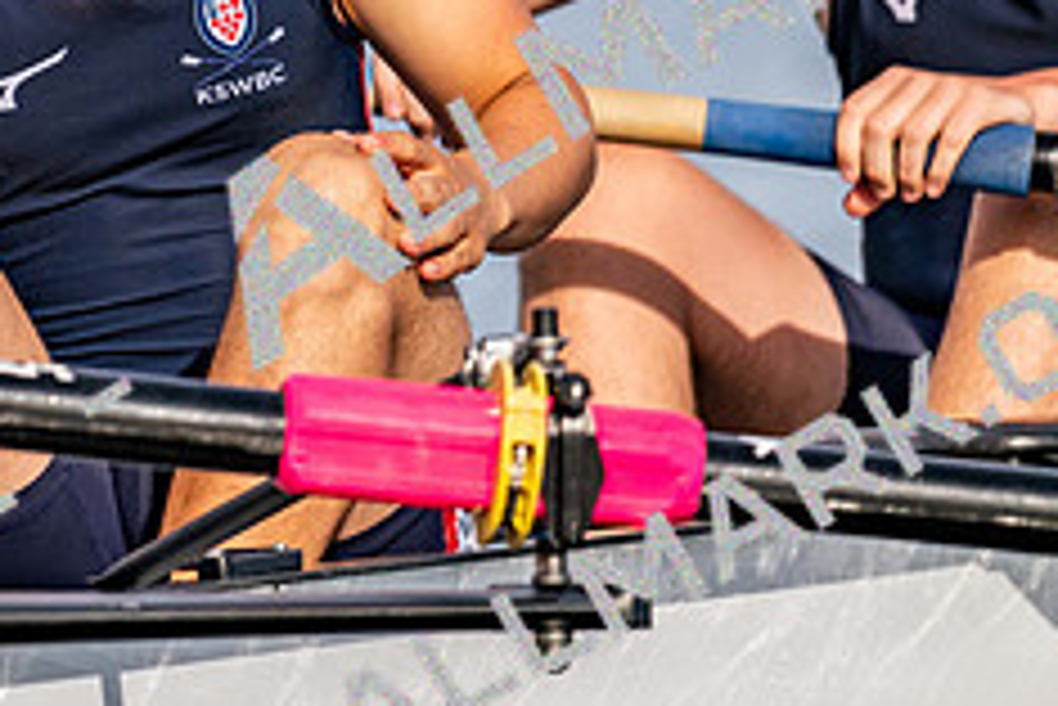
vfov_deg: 1.4
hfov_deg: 2.1
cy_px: -56
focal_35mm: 986
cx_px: -158
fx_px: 28994
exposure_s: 1/2500
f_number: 4.5
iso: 280
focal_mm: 400
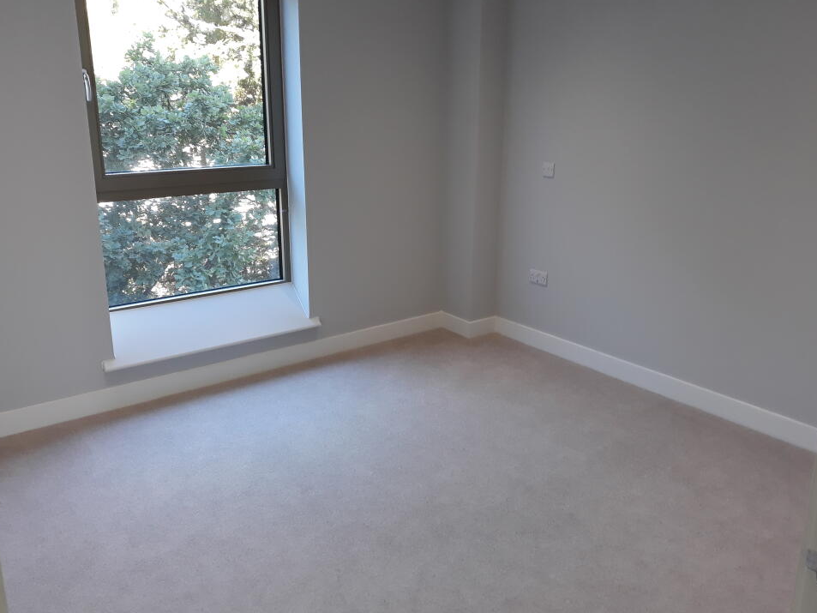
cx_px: 398
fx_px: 685
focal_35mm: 29
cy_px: 291
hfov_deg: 61.6
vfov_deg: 48.2
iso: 80
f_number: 1.7
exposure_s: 1/50
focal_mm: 3.71
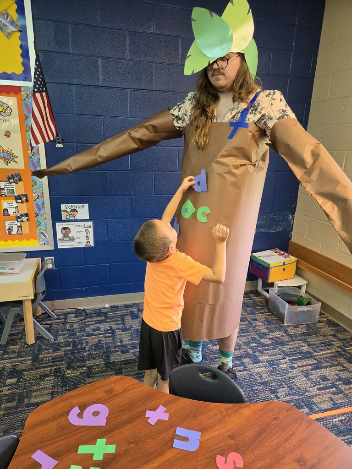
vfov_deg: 73.9
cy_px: 234
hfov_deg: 58.9
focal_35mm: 23
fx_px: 312
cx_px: 176
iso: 400
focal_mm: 5.4
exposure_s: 1/120
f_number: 1.8
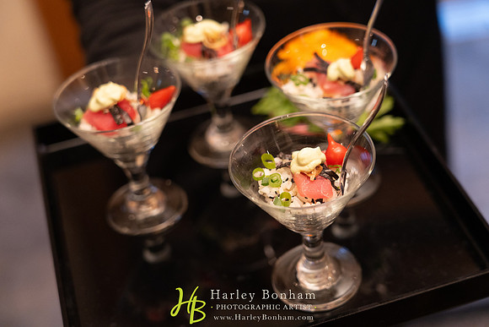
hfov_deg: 28.8
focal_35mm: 70
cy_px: 164
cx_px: 244
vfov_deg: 19.5
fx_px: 951
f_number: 4
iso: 3200
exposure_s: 1/200
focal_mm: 70
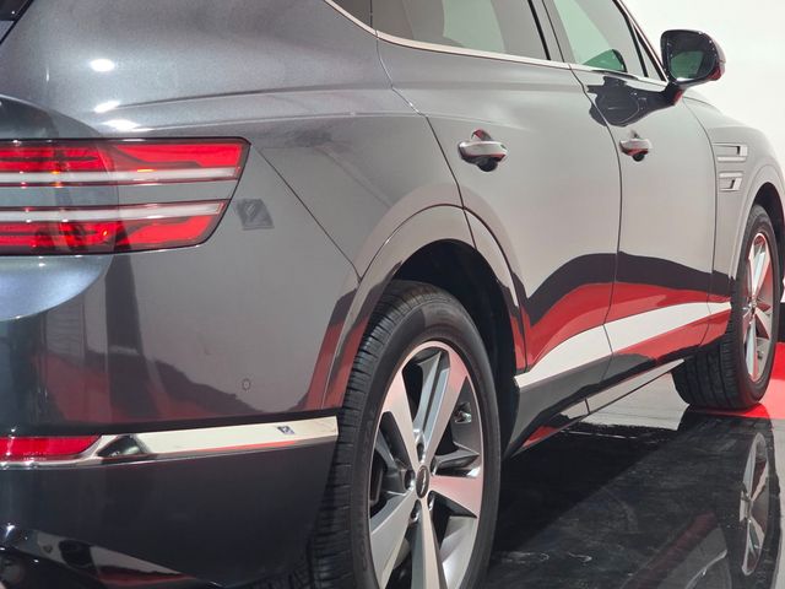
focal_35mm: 69
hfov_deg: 28.2
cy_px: 294
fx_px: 1565
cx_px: 392
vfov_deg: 21.3
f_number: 2.4
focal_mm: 7.9
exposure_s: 1/40
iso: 250
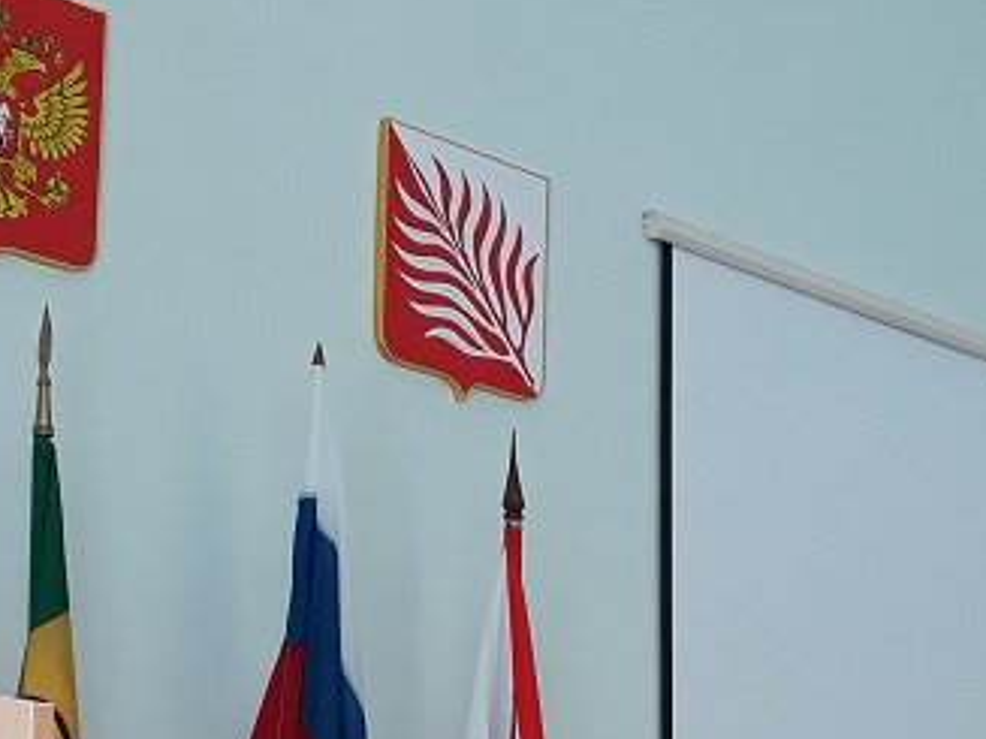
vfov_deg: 17.1
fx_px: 2306
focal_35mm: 81
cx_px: 938
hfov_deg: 23.3
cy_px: 964
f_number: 1.7
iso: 64
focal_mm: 3.71
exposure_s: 1/50
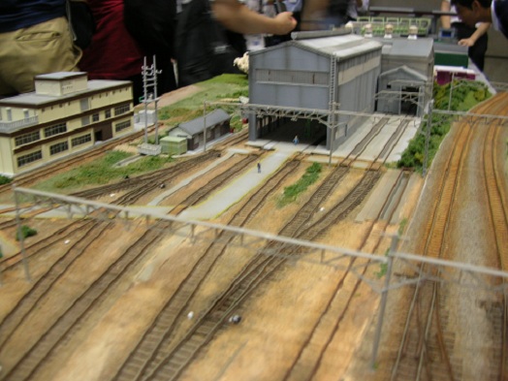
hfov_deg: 52.6
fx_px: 514
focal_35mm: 35
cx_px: 254
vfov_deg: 40.7
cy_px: 190
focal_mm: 5.8
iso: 50
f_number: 2.8
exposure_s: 1/7.8
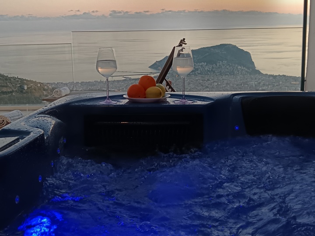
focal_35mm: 54
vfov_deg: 27.0
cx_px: 158
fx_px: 491
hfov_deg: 35.5
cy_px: 118
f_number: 1.9
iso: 640
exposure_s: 1/50
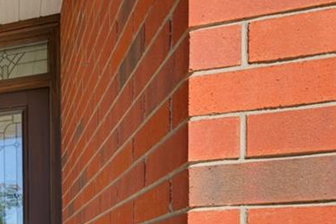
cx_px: -107
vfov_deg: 27.9
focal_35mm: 42
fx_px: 388
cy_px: 274
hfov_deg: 33.4
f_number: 9
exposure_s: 1/250
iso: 800
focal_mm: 15.6
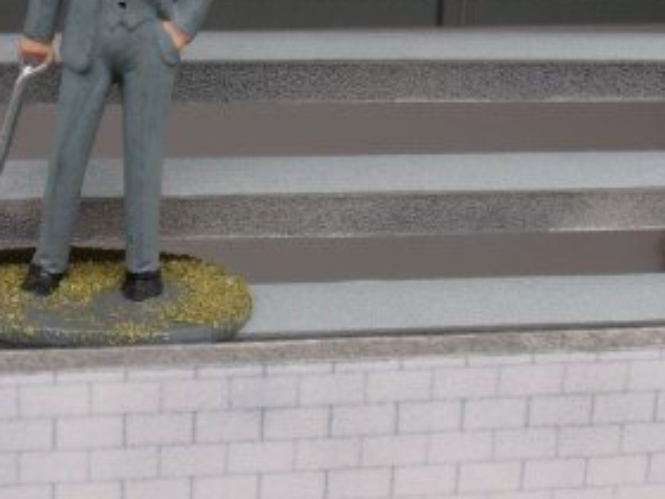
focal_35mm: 90
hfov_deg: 21.5
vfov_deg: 16.4
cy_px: 178
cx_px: 131
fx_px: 1729
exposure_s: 1/110
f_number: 3.7
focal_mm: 7.6
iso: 80
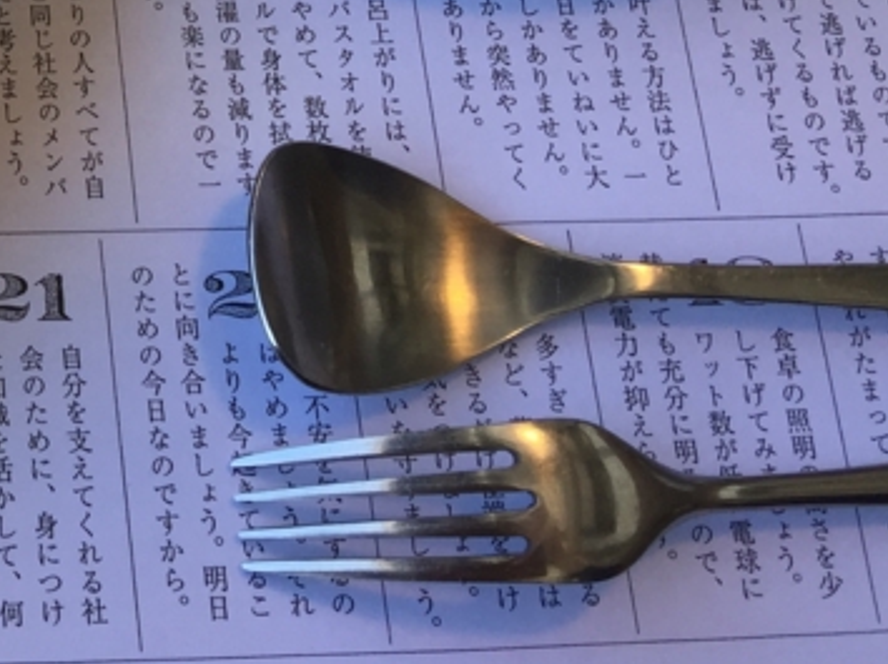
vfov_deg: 16.4
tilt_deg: -66.4
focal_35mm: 84
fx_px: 2153
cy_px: -251
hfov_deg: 21.0
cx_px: -291
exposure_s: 1/183
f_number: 2.2
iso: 32
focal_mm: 4.15
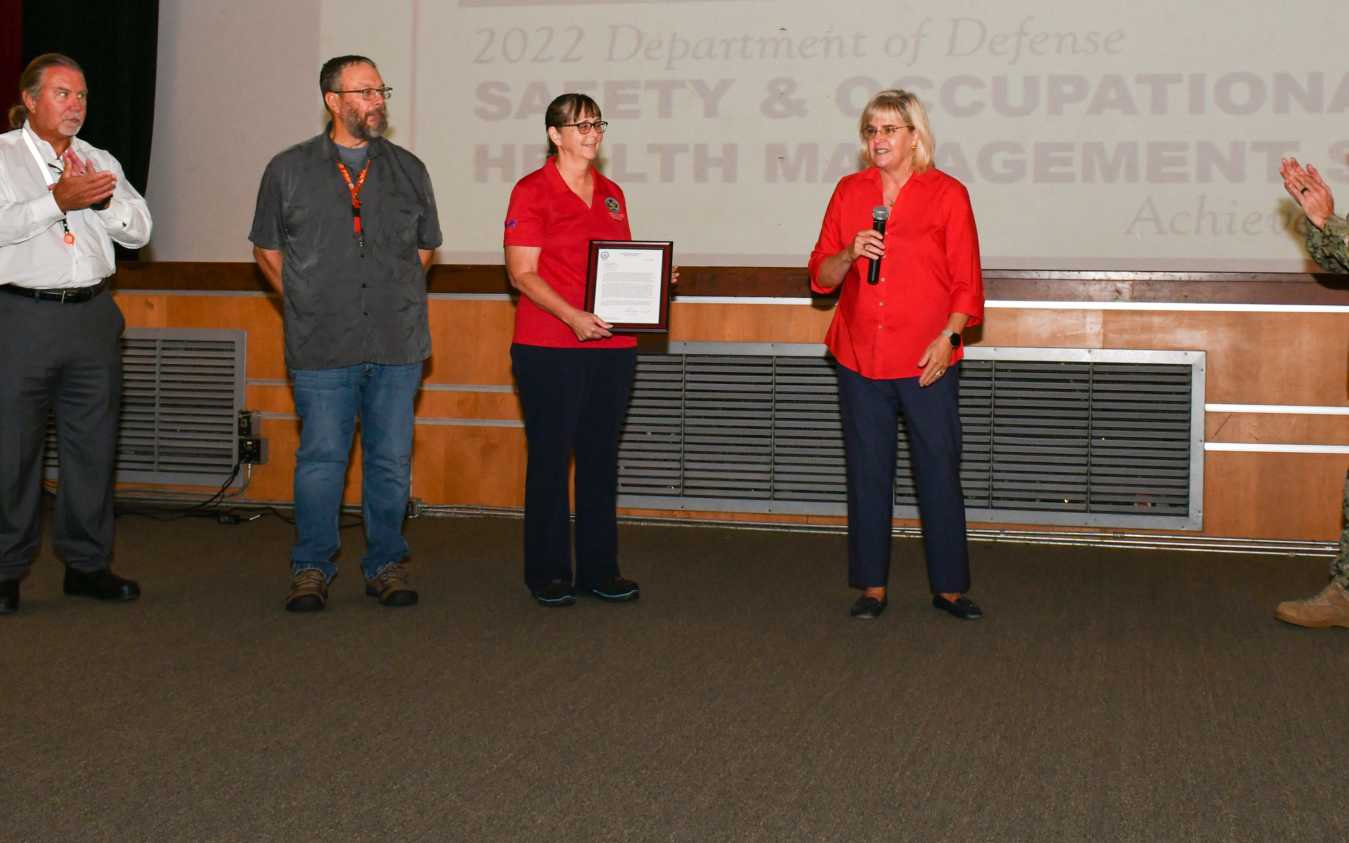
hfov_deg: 43.4
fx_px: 1691
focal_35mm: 46
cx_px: 760
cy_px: 293
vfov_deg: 27.8
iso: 800
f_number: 9
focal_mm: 22
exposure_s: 1/60
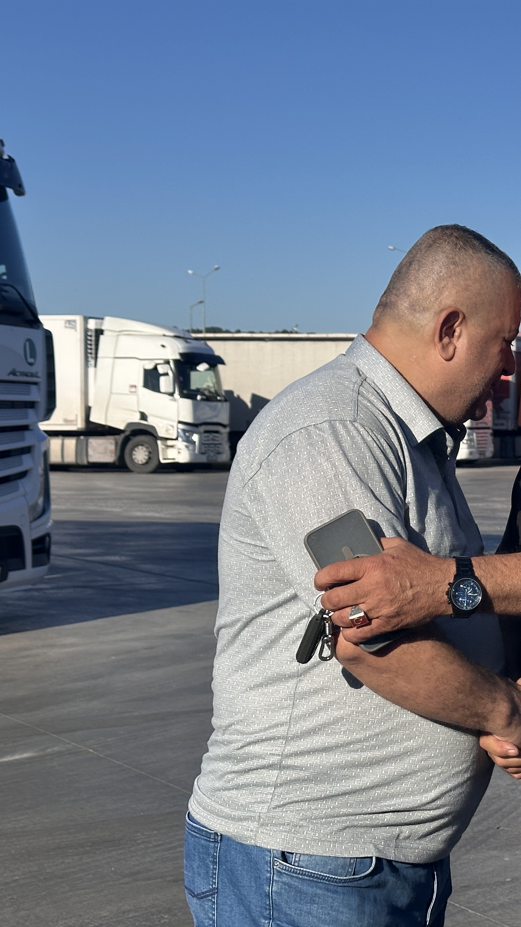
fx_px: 1719
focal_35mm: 70
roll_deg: -1.7
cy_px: 464
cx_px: 558
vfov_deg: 30.2
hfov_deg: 16.7
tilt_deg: -4.8
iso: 64
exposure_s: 1/4785
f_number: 1.78
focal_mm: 6.86
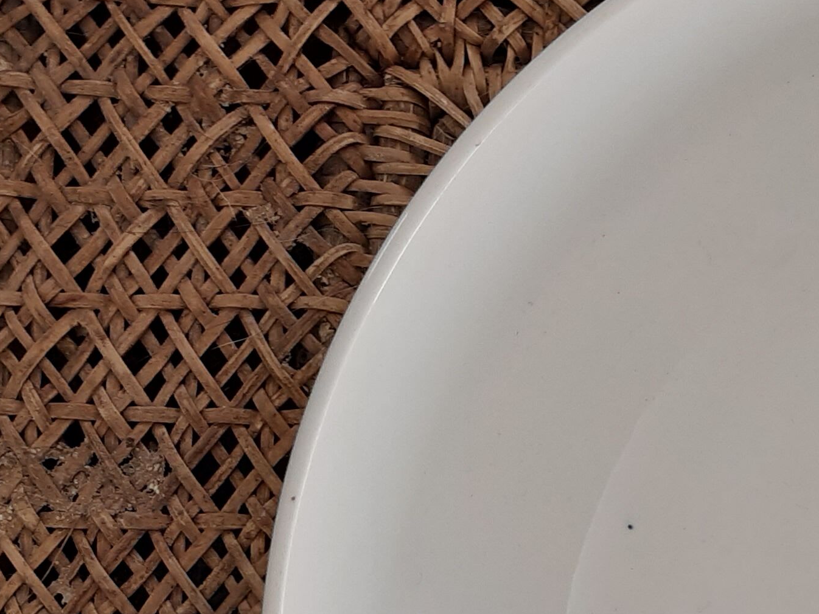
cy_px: 727
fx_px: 2106
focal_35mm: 89
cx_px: 1174
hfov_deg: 19.6
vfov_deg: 16.0
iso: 40
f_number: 1.7
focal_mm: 3.92
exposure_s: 1/100
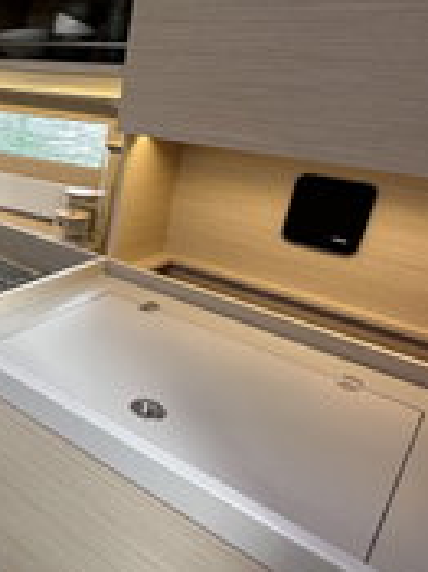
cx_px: 0
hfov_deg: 39.0
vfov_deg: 56.8
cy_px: 278
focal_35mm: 32
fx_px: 528
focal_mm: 2.22
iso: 80
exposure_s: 1/99
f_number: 2.2
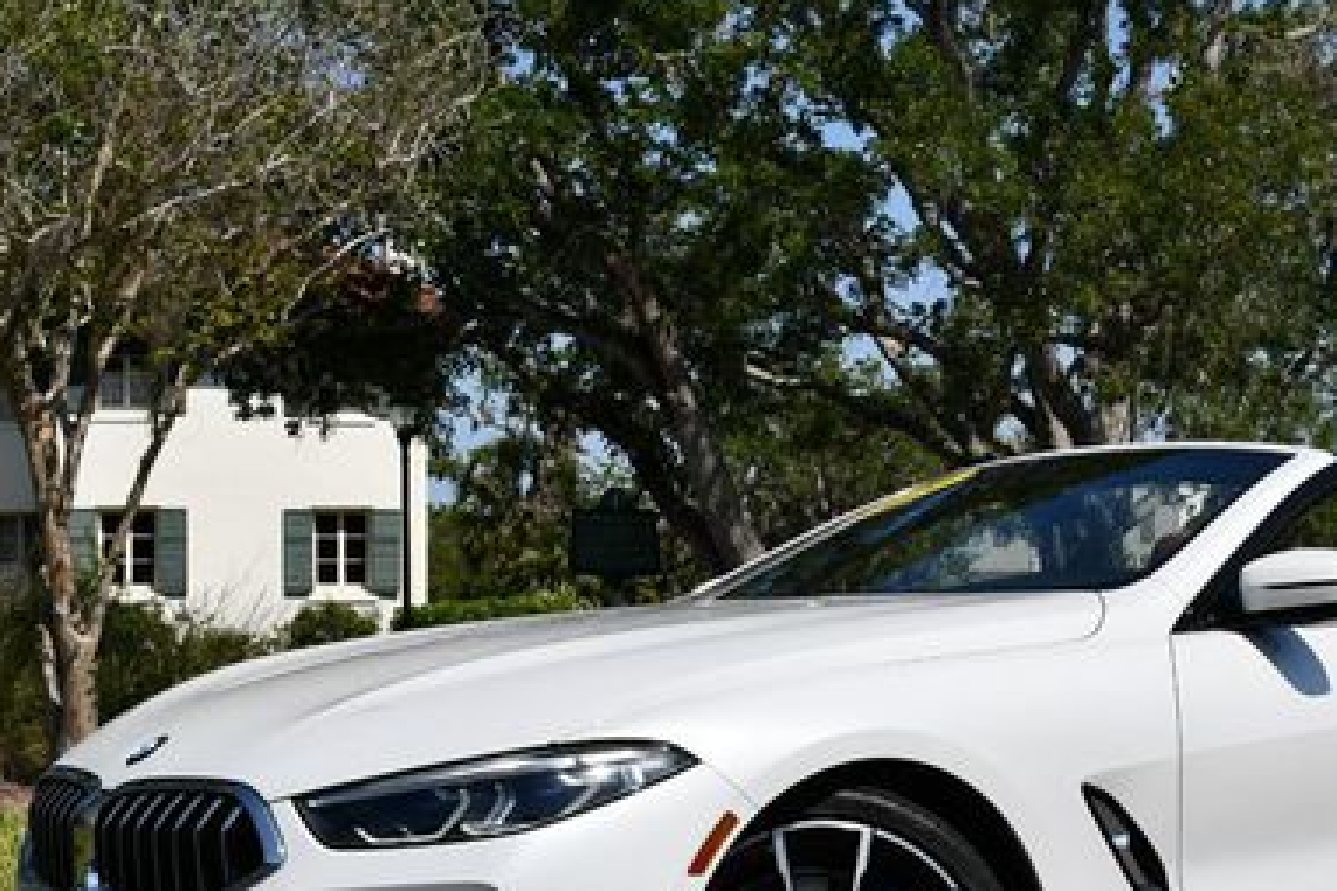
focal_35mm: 74
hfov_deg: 27.0
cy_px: 572
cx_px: 997
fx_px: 2748
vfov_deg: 18.4
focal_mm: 22
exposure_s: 1/400
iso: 100
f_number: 10
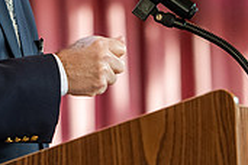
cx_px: 19
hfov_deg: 4.5
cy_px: -4
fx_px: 3155
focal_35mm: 458
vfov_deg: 3.0
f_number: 3.2
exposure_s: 1/200
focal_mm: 135
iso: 2500
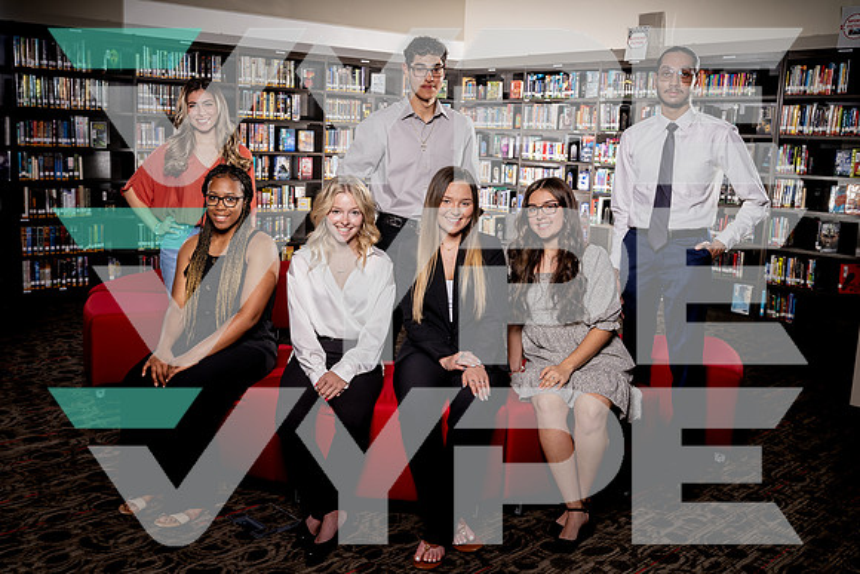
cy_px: 273
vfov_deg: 37.5
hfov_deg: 53.9
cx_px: 404
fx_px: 846
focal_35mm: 35
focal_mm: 33
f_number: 9
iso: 100
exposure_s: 1/250
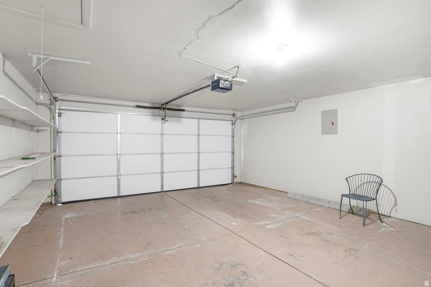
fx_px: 204
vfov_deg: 70.5
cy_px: 144
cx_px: 216
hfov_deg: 93.3
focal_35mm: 17
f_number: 9
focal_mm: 17
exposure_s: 5
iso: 200
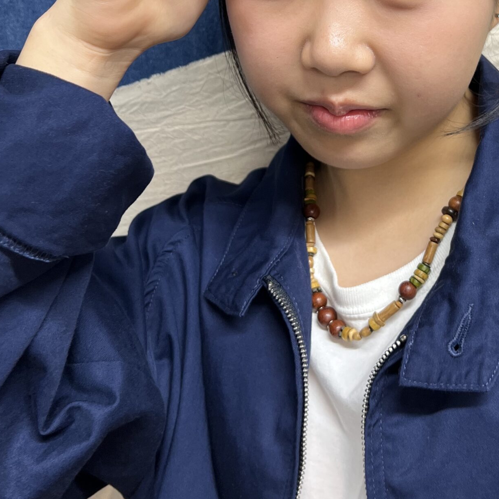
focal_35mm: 48
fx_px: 783
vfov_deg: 34.2
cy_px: 97
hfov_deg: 34.8
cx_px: 355
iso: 80
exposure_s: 1/50
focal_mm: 5.7
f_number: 1.5
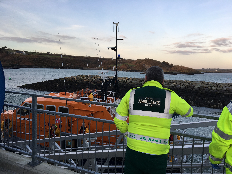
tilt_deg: -3.2
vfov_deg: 48.2
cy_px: 87
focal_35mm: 29
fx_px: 194
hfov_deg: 61.7
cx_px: 116
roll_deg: -2.8
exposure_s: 1/169
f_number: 2.2
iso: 25
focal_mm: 4.15
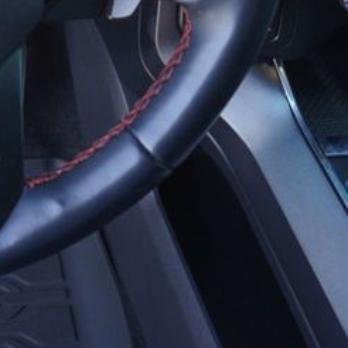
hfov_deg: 18.6
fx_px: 967
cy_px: -117
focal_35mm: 85
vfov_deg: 18.8
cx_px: -130
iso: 125
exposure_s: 1/60
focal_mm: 16
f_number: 4
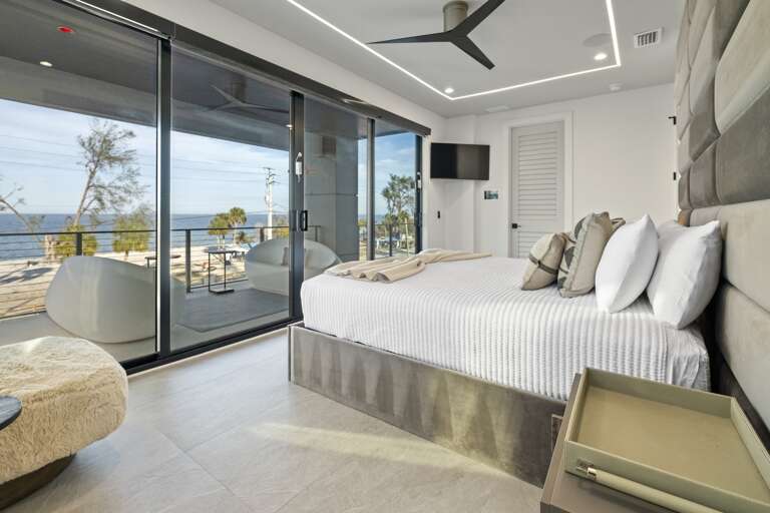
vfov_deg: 77.3
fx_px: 321
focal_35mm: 15
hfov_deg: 100.4
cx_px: 385
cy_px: 256
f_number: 5
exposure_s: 1/60
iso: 640
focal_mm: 10
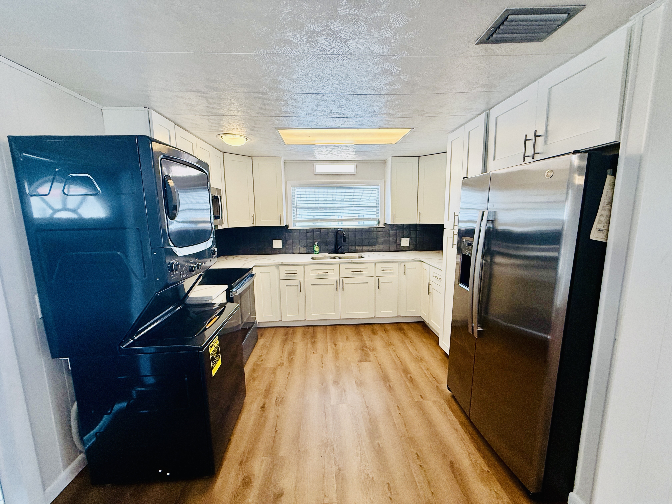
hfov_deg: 102.1
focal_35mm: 14
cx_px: 336
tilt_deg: -8.9
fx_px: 272
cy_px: 252
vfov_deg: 85.7
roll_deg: +0.6
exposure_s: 1/120
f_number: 2.2
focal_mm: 2.22
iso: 100
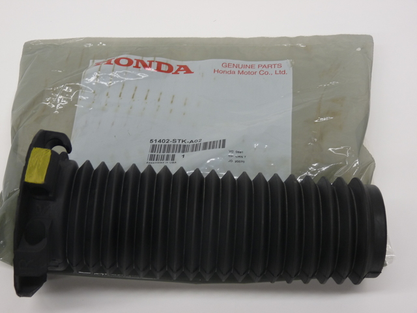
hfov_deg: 34.9
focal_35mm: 55
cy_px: 156
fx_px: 663
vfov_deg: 26.6
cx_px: 208
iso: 125
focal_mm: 9.8
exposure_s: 1/30
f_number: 3.2
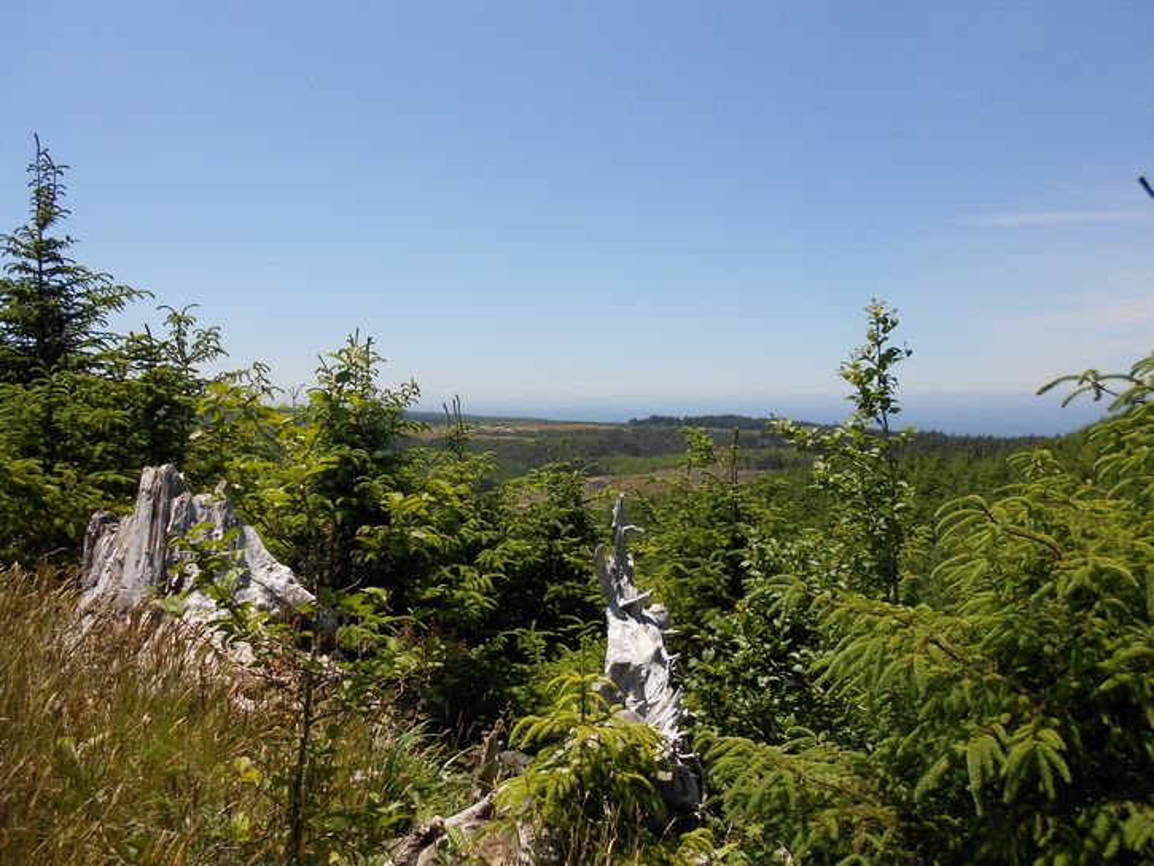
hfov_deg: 67.3
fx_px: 867
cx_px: 577
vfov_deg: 53.1
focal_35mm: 26
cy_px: 433
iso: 80
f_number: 3.2
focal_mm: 4.6
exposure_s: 1/1250
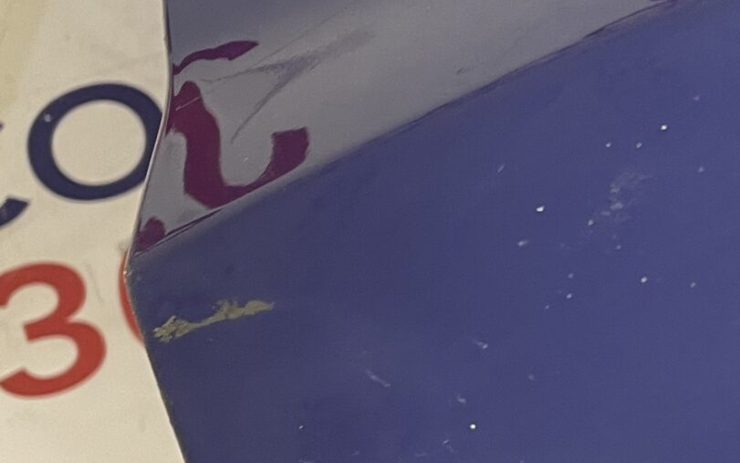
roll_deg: -7.2
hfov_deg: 23.1
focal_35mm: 87
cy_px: 367
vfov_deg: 14.9
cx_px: 701
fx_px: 1755
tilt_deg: -36.9
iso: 200
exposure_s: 1/50
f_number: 1.6
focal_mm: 4.2
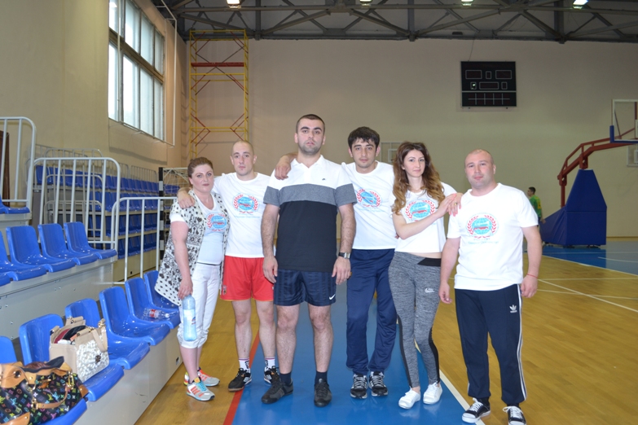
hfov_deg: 61.9
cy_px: 212
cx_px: 319
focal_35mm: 30
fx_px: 532
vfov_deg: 43.6
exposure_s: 1/30
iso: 250
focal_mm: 20
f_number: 4
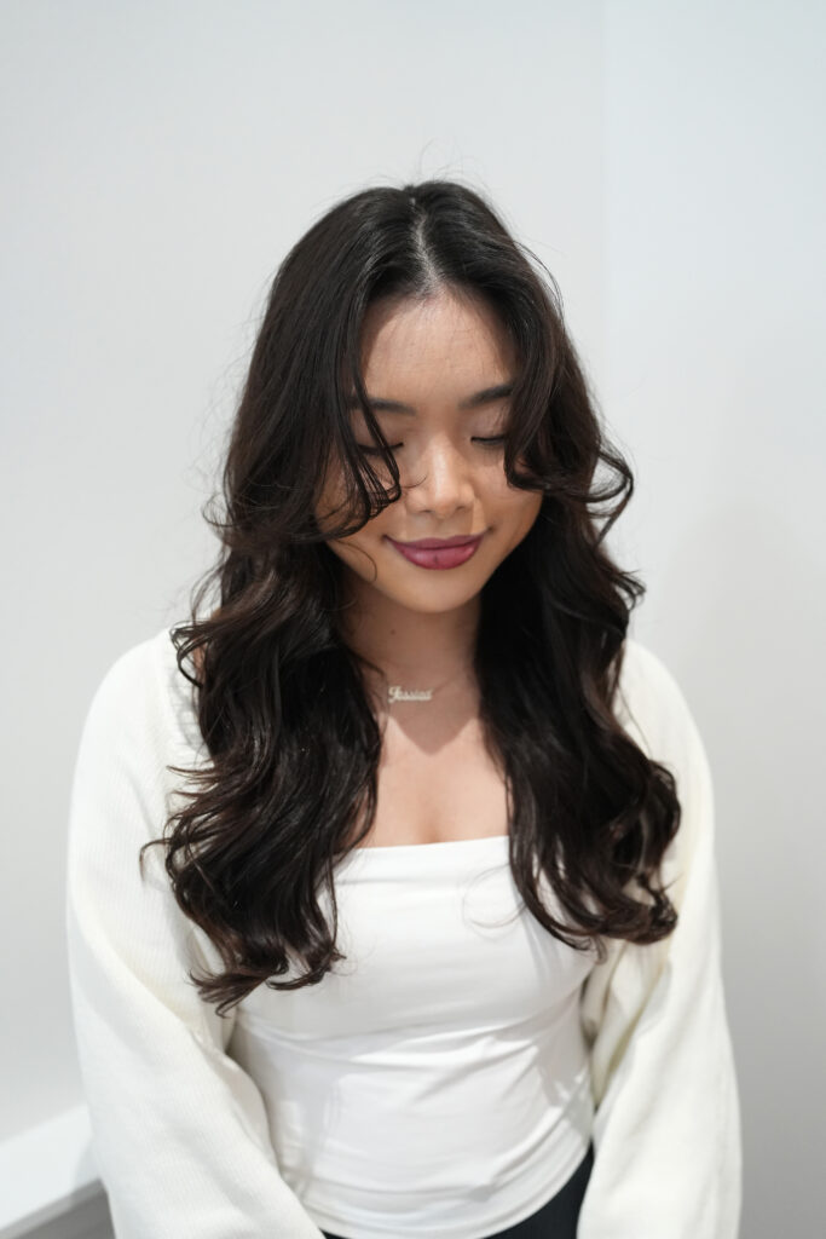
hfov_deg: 37.9
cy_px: 620
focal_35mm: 35
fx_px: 1204
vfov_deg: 54.4
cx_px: 413
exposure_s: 1/320
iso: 3200
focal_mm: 35
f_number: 2.5
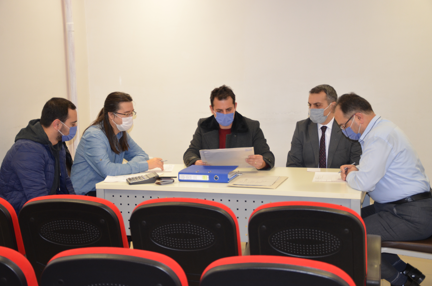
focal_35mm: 57
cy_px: 143
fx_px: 683
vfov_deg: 23.7
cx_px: 216
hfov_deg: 35.1
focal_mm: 38
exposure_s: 1/60
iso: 720
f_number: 4.2
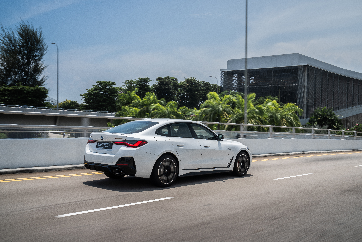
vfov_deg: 36.9
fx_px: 362
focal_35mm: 36
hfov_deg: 53.1
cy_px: 121
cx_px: 181
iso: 200
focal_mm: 36
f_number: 14
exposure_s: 1/80
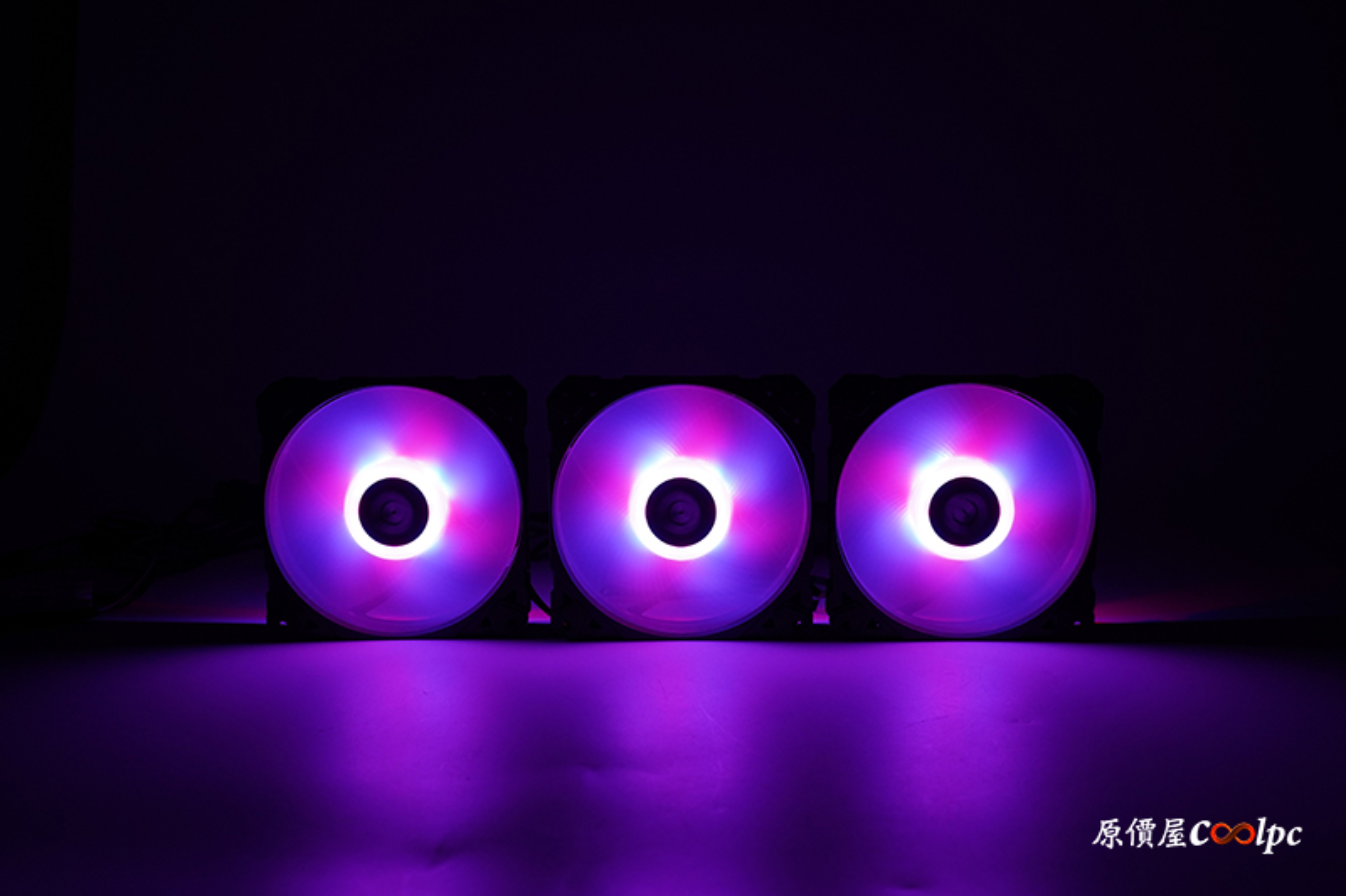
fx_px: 1308
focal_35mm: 35
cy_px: 448
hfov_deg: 54.4
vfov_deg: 37.8
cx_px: 673
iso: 1000
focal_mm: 35
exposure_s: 1/80
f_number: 6.3
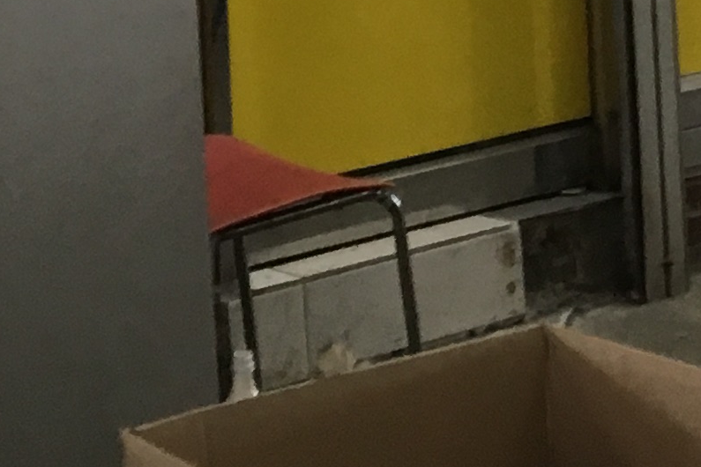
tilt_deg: +3.7
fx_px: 2979
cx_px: 90
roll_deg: +2.1
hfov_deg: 13.3
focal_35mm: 153
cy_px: -711
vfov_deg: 8.2
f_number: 2.2
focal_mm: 4.15
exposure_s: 1/30
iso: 80
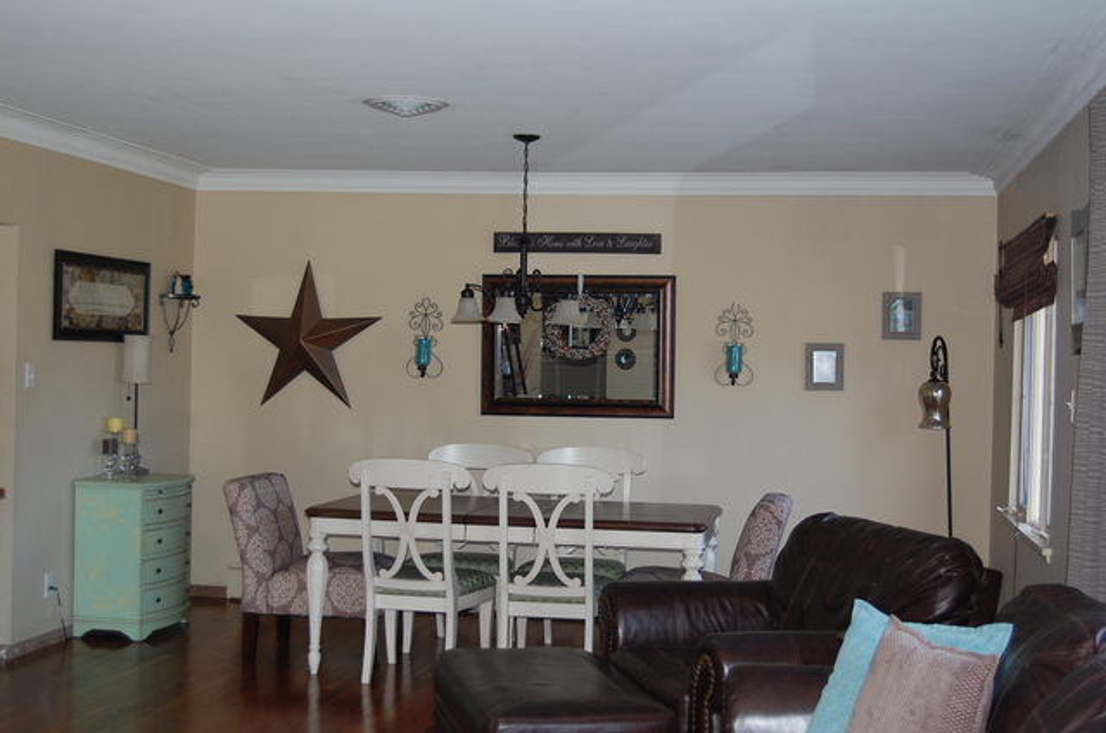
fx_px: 1564
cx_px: 553
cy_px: 366
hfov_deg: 39.0
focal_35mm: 51
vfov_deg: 26.4
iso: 400
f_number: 4.5
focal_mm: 34
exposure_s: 1/60
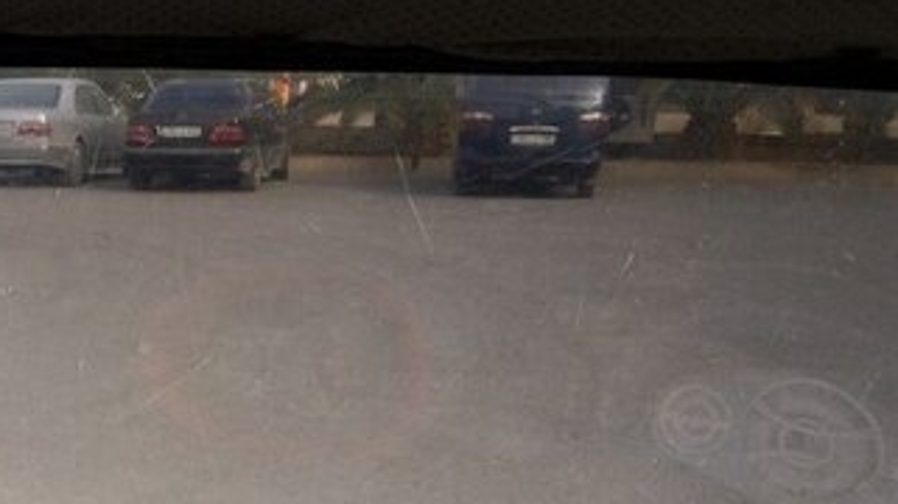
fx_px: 1547
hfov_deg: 30.3
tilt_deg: -19.6
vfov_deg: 17.2
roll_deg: +0.1
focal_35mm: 65
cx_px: 14
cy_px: 682
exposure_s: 1/354
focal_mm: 4.15
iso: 32
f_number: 2.2
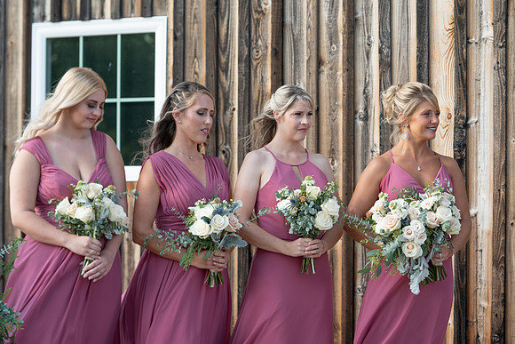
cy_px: 159
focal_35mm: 96
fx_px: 1379
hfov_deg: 21.2
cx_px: 261
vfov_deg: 14.2
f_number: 4
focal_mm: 87
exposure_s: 1/250
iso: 100
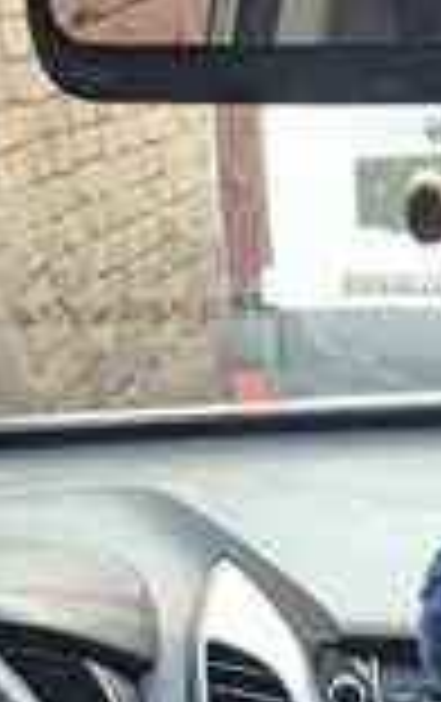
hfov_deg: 13.0
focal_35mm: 98
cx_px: 540
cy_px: 1238
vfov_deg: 17.5
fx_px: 1878
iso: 322
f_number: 1.85
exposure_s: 1/48.1
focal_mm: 6.81
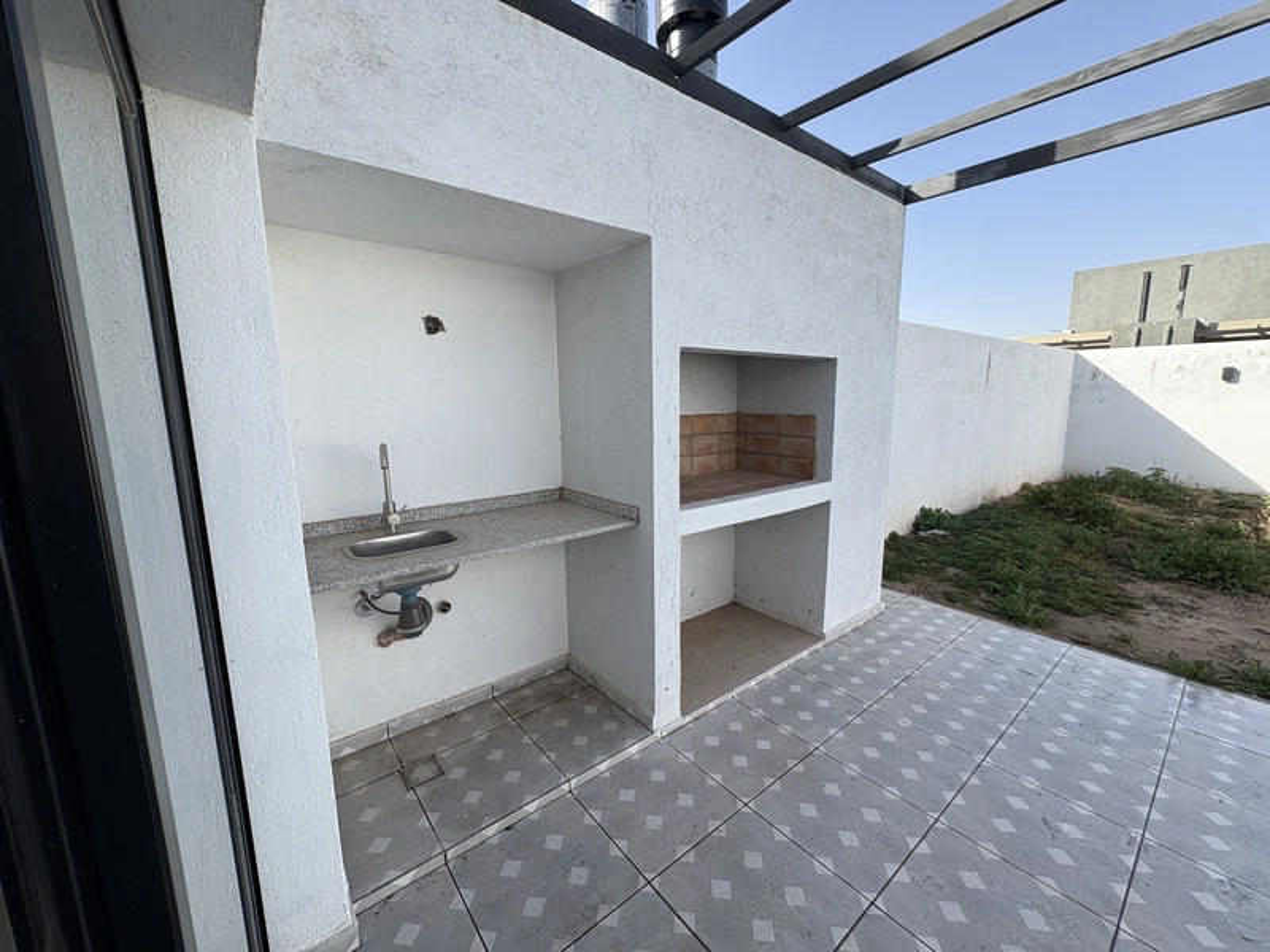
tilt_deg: -8.5
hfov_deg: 102.1
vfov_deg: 85.7
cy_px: 476
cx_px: 635
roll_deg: +0.9
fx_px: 514
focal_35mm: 14
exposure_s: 1/700
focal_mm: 2.22
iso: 40
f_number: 2.2
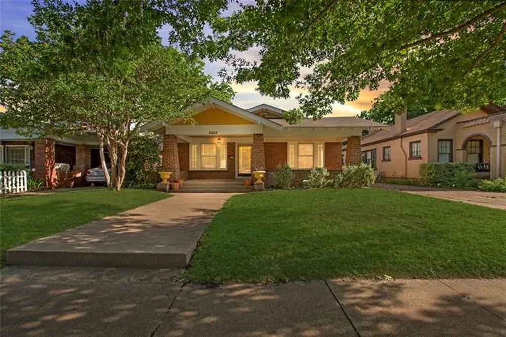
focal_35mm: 15
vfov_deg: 77.3
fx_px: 211
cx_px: 253
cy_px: 168
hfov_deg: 100.4
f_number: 5.6
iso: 100
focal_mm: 10
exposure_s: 1/200
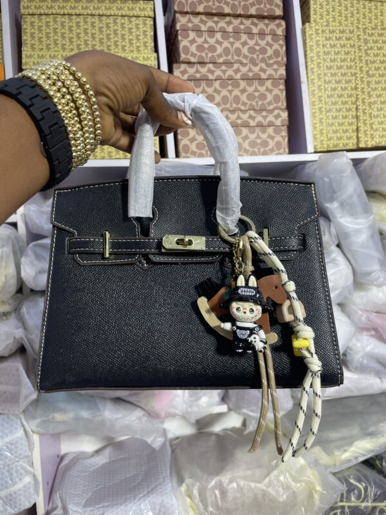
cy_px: 258
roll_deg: +4.7
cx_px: 193
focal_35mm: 26
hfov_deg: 53.1
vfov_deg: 67.3
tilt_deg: +0.0
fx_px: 387
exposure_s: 1/103
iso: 32
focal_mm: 4.2
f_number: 1.6
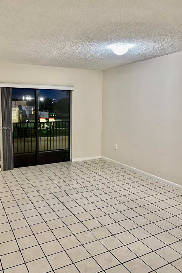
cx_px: 74
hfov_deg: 44.8
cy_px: 128
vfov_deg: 63.6
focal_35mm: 29
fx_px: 220
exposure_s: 1/60
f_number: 1.6
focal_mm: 5.1
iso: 200
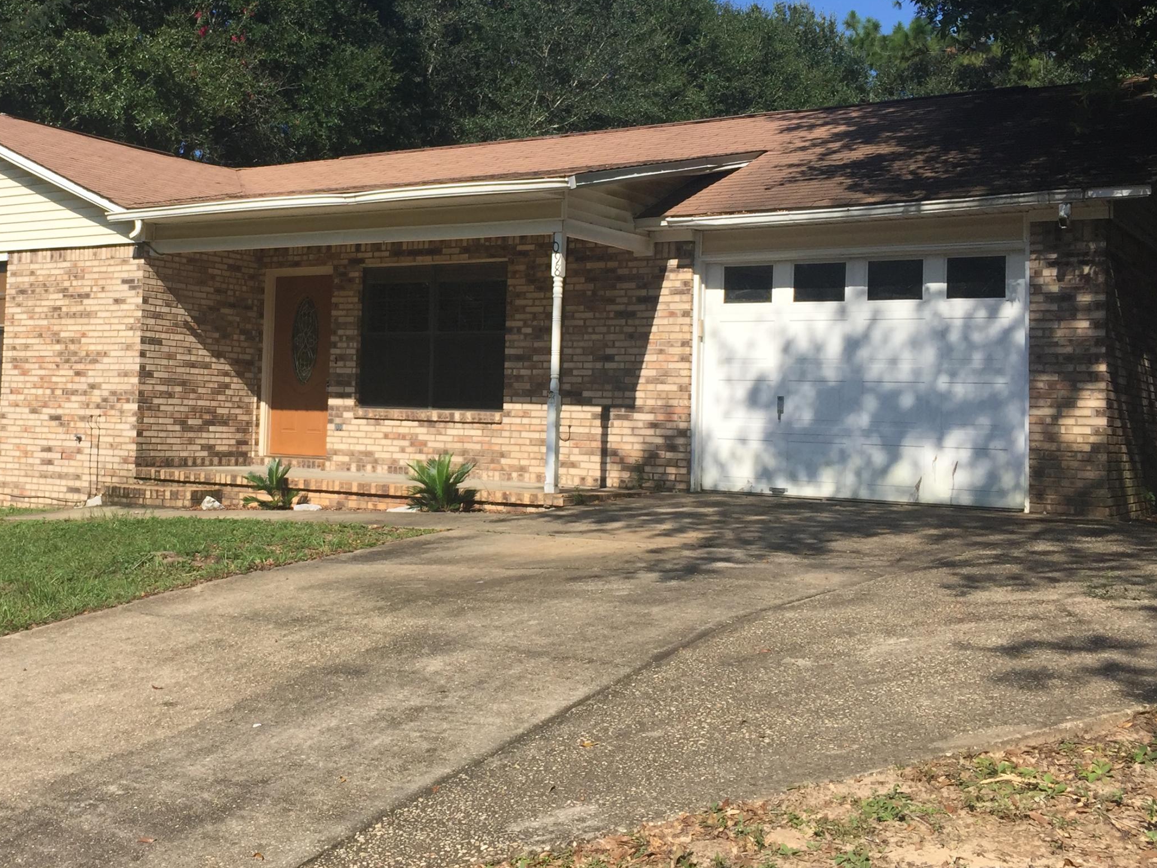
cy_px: 344
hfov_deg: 44.0
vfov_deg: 34.2
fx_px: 1404
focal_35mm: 42
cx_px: 366
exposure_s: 1/2083
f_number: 2.2
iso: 32
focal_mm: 4.15
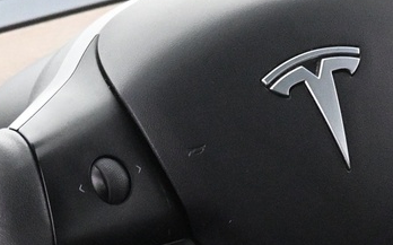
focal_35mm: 153
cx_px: 252
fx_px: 1640
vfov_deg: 8.5
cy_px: 161
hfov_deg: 13.7
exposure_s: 1/40
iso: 4000
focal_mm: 21.5
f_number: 4
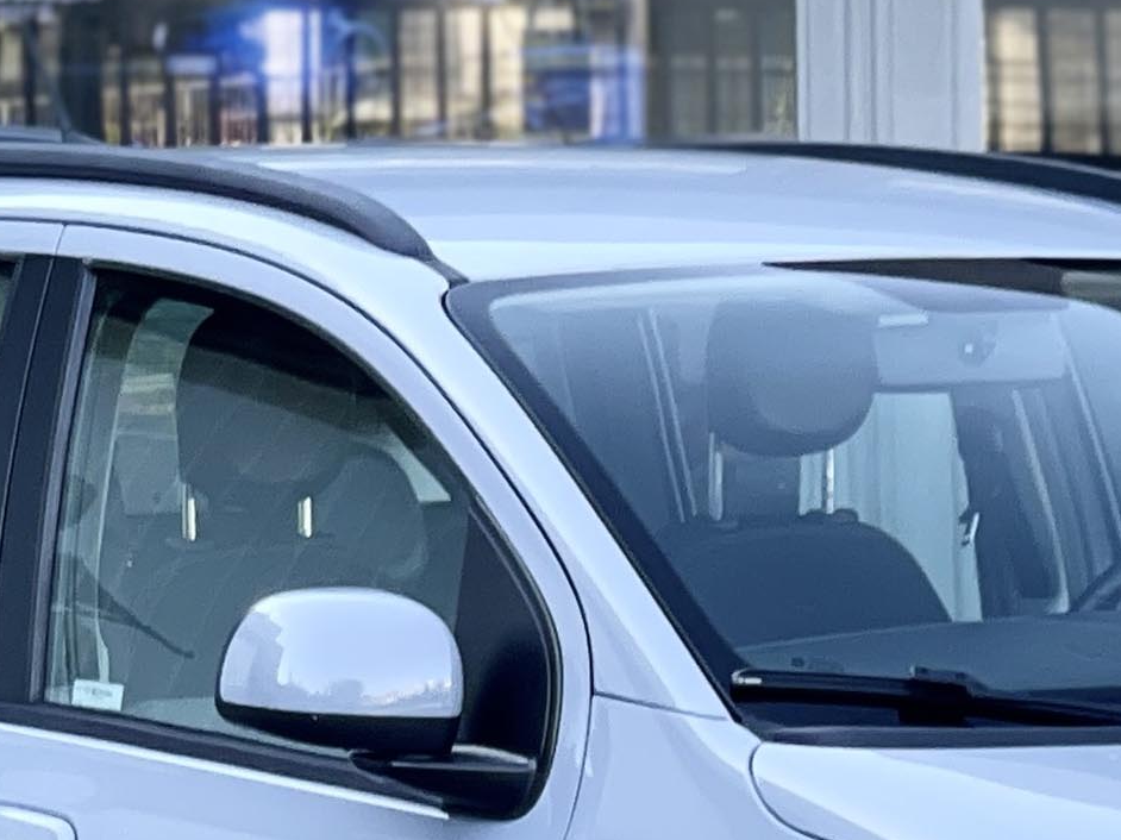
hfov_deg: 7.2
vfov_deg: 5.4
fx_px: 8871
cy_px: 1062
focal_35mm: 274
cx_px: 881
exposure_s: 1/121
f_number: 2.2
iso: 32
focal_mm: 7.5
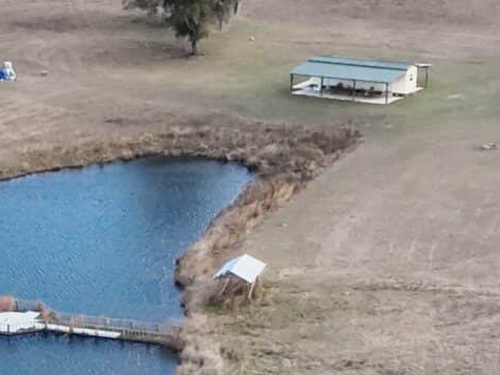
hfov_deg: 15.2
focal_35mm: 129
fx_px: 1863
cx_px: 121
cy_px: 384
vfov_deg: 11.4
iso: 100
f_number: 2.8
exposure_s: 1/640
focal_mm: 4.4
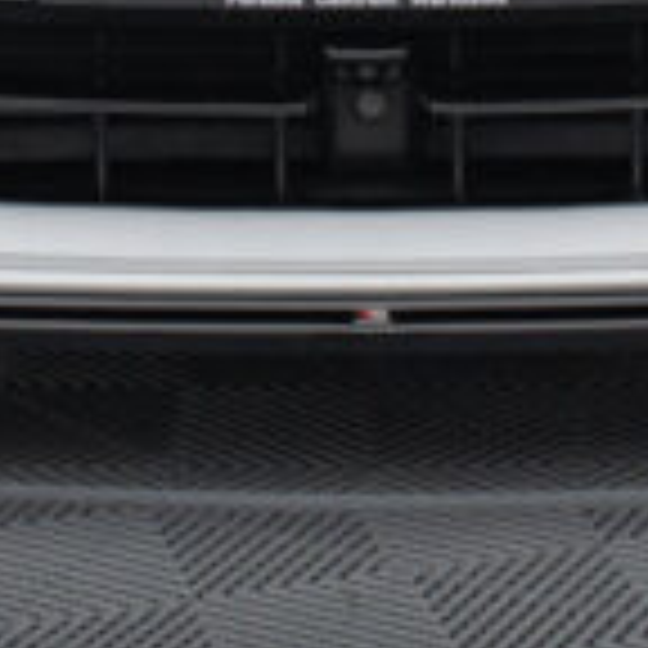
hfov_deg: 9.4
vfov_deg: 9.1
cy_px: -389
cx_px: 387
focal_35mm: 186
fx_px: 3939
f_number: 2.5
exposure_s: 1/200
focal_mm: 35
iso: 500
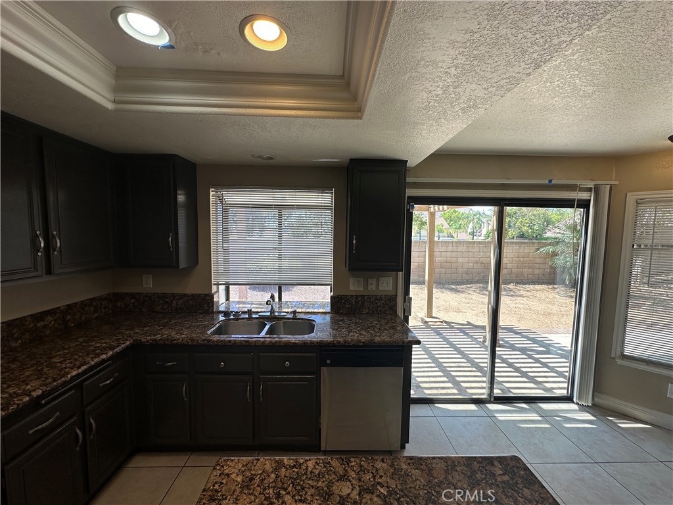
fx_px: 272
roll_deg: -0.7
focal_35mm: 14
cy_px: 252
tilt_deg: -3.5
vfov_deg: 85.7
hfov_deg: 102.1
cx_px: 336
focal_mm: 2.22
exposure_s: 1/160
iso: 40
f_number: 2.2
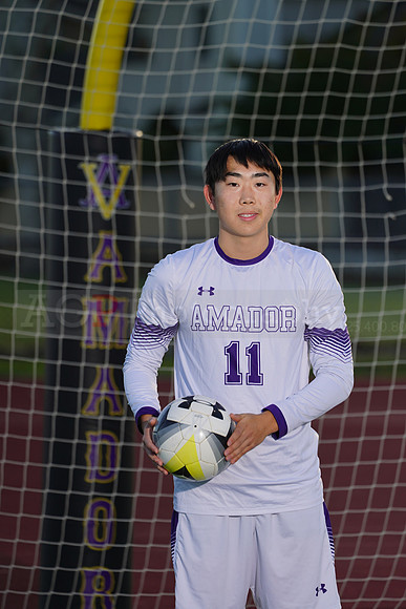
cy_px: 304
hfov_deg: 3.4
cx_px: 203
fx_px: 6762
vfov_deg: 5.2
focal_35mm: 400
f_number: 8
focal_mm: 400
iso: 100
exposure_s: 1/200
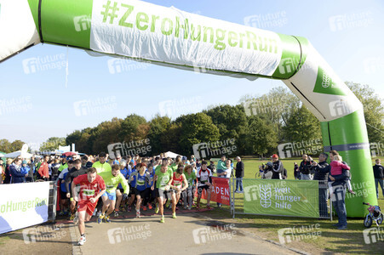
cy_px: 128
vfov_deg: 53.1
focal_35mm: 24
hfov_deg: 73.8
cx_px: 192
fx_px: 256
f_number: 5
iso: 100
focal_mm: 24
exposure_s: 1/250
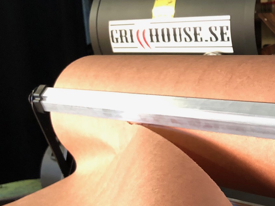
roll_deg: +1.9
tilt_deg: -15.1
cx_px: 250
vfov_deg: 20.9
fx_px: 548
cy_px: 187
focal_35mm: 69
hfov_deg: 27.1
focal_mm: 3.99
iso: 100
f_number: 1.8
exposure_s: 1/11
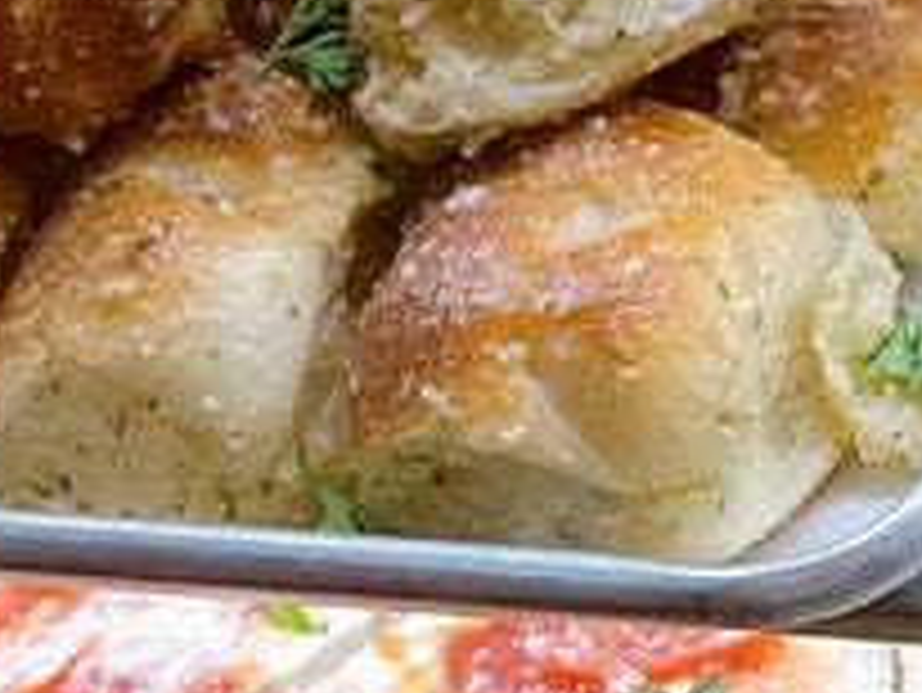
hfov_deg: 12.6
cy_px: 9
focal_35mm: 152
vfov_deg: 9.7
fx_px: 4051
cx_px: 1192
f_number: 1.5
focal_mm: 5.7
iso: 50
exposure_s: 1/250
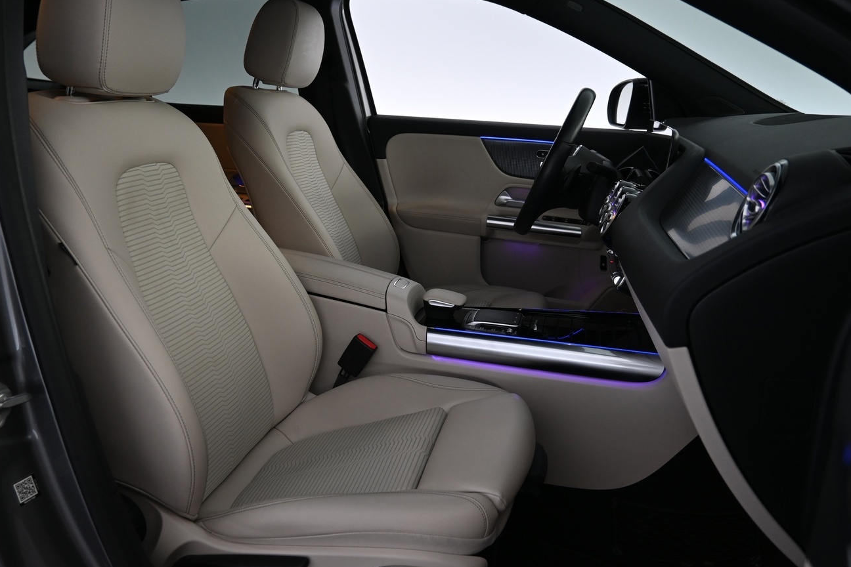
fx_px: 709
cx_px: 413
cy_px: 269
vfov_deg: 43.6
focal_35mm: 30
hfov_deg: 61.9
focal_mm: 16
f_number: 3.5
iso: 320
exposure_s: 1/25
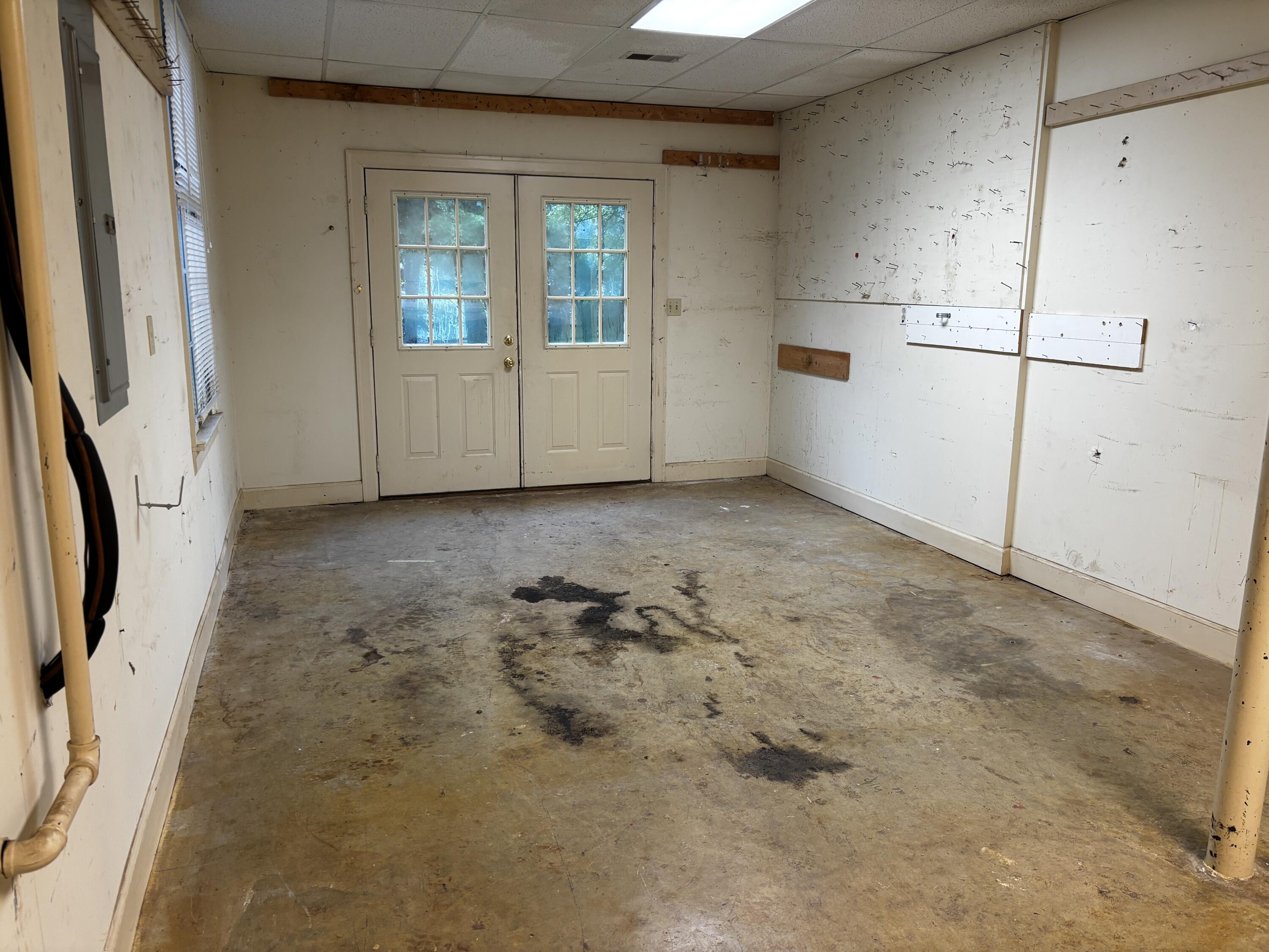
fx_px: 953
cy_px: 476
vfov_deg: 53.1
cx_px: 634
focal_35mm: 26
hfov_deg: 67.3
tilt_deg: -12.2
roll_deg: -0.2
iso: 100
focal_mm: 5.96
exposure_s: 1/60
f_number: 1.6
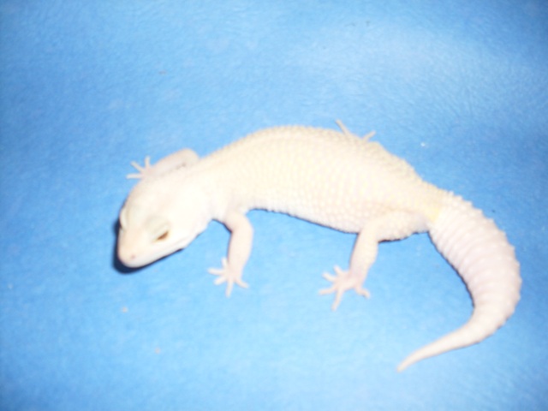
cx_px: 274
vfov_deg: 37.7
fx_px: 602
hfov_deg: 49.0
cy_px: 206
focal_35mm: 38
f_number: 2.8
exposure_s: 1/45
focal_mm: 6.3
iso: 100
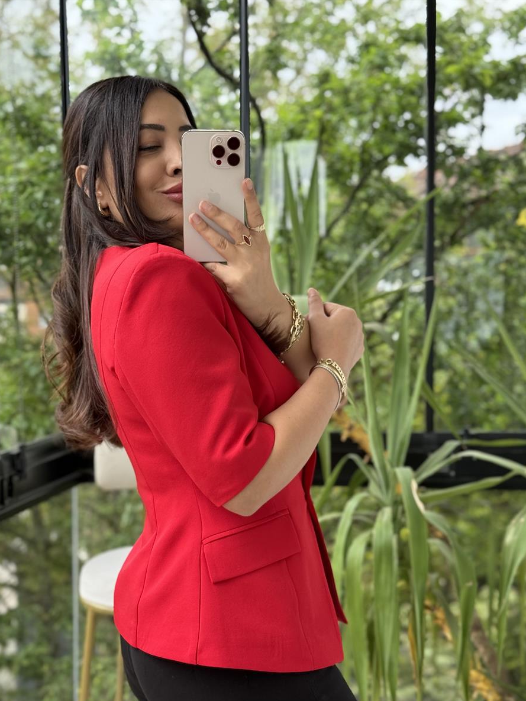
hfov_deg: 27.0
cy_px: 393
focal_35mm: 54
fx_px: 1094
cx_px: 236
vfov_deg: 35.5
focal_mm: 6.76
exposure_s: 1/242
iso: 100
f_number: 1.78
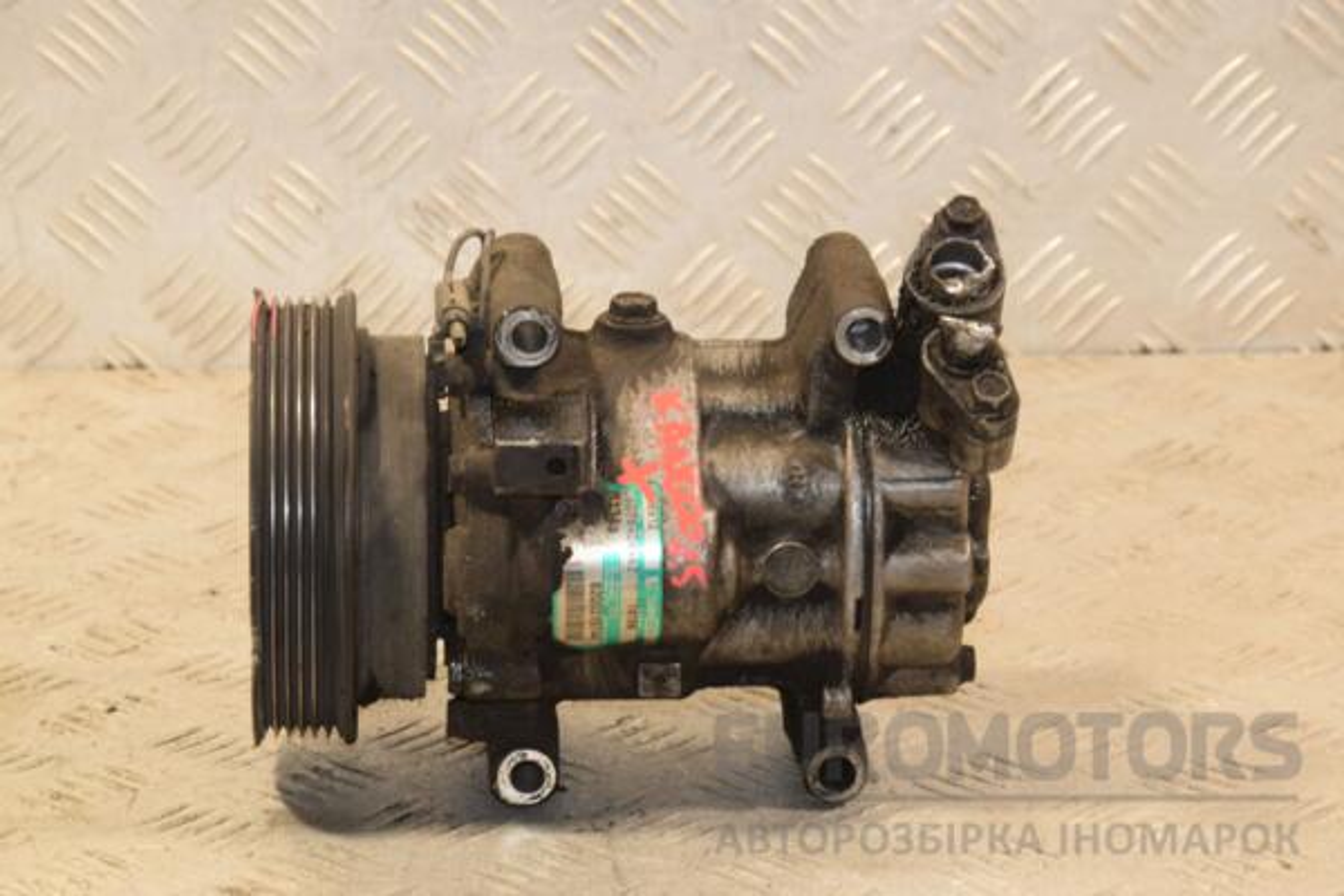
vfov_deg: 9.3
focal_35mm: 147
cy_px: 448
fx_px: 5488
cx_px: 672
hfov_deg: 14.0
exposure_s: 1/50
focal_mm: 98
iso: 800
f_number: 9
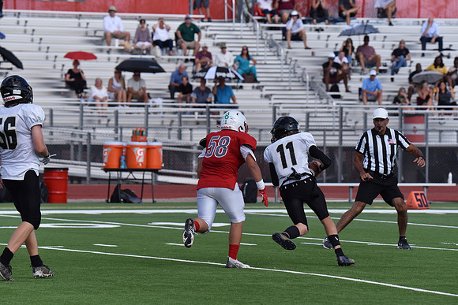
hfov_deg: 7.9
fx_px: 3308
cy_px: 152
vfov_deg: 5.3
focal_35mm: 260
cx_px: 229
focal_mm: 260
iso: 1100
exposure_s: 1/3200
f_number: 8
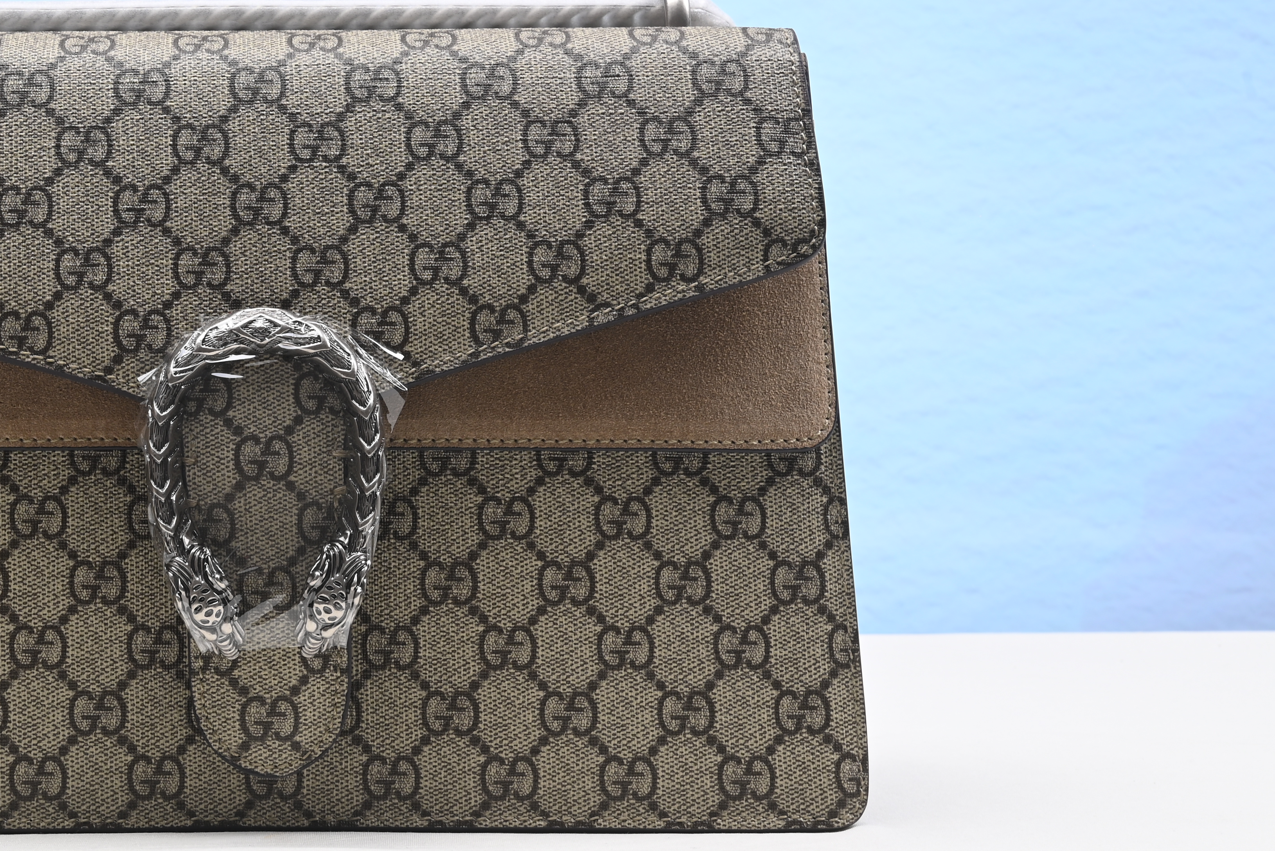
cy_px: 239
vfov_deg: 18.8
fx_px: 2551
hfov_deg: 27.6
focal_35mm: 72
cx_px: 275
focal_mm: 39
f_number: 16
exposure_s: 1/2
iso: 100
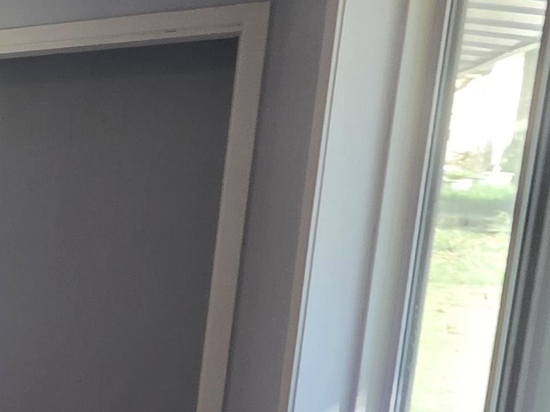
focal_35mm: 53
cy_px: 346
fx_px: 842
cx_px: -508
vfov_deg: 26.8
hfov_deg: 20.4
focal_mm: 2.2
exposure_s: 1/60
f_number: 1.9
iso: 250
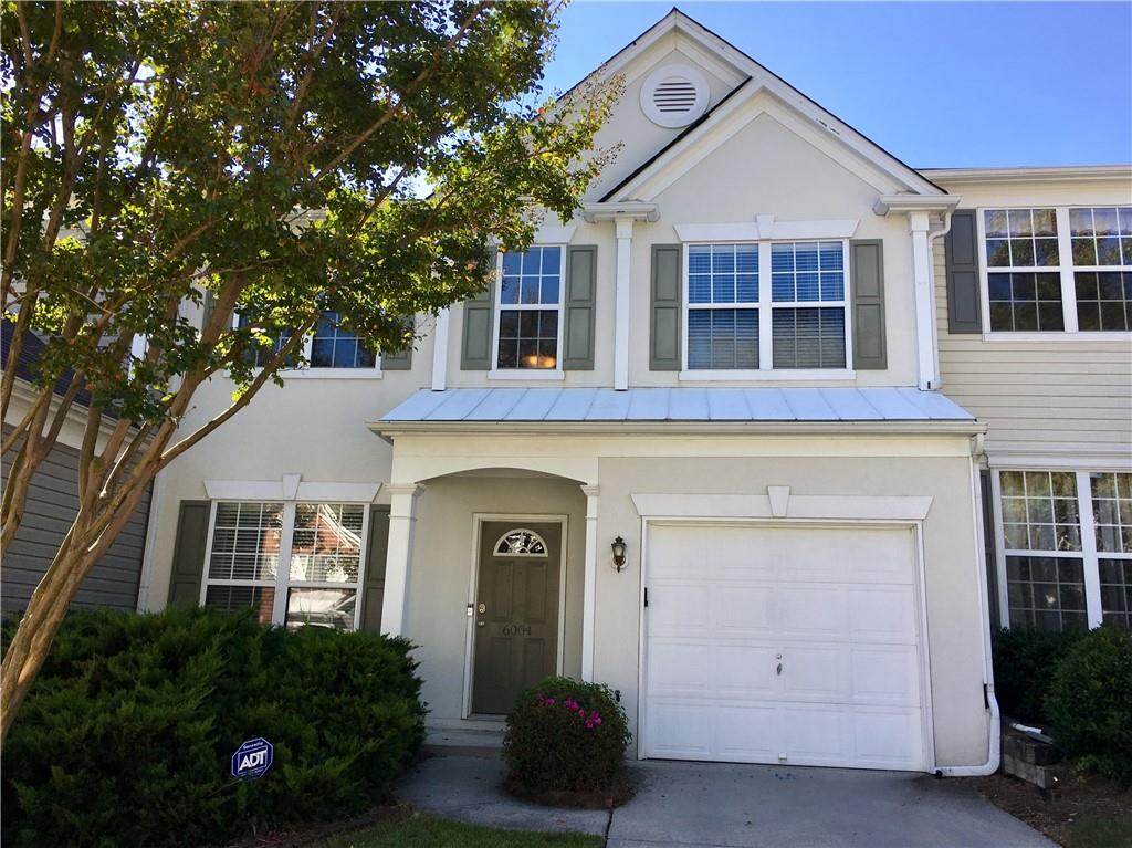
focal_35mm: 29
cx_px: 566
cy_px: 424
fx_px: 948
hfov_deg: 61.7
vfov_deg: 48.2
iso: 25
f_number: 2.2
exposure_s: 1/625
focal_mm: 4.15
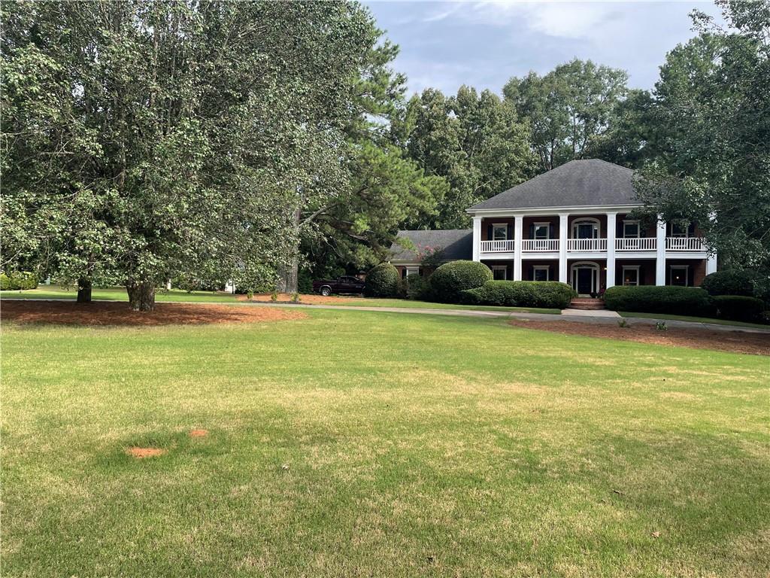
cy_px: 289
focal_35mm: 26
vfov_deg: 53.1
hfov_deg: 67.3
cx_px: 385
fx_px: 578
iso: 32
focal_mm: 4.2
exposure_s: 1/1006
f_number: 1.6
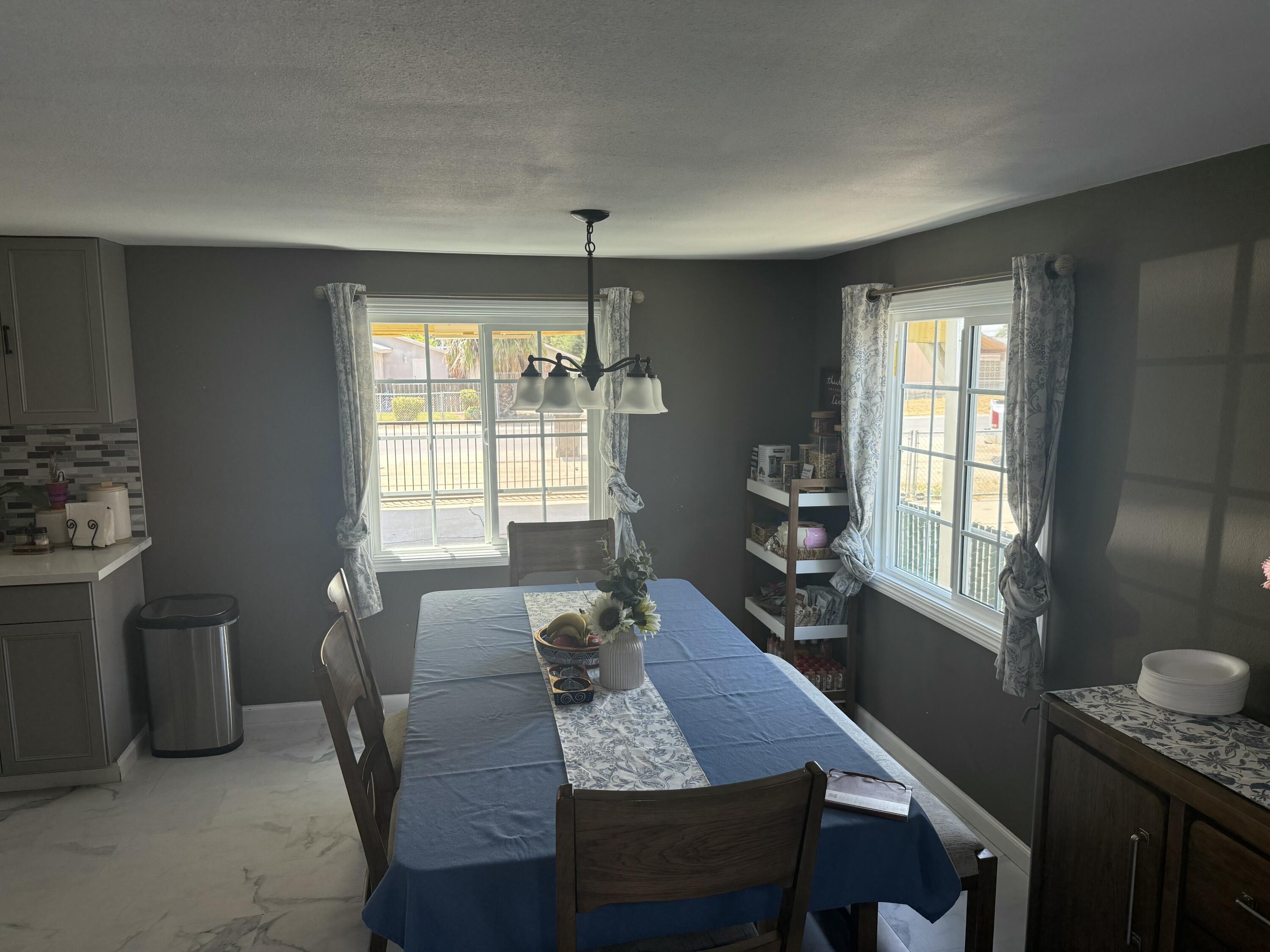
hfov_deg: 71.6
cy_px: 476
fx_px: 881
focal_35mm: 24
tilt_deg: -7.2
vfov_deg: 56.8
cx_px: 635
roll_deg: +0.5
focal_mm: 6.76
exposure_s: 1/230
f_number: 1.78
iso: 160
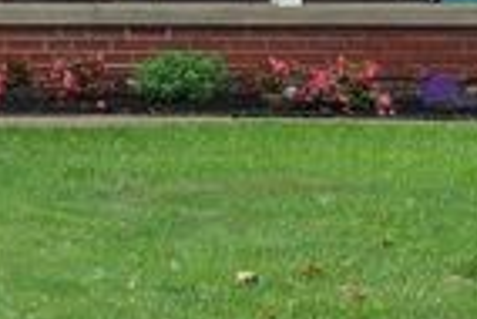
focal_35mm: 266
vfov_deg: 5.2
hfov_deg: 7.5
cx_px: -363
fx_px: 3528
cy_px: -82
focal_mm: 14.12
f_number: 5.6
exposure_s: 1/125
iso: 125
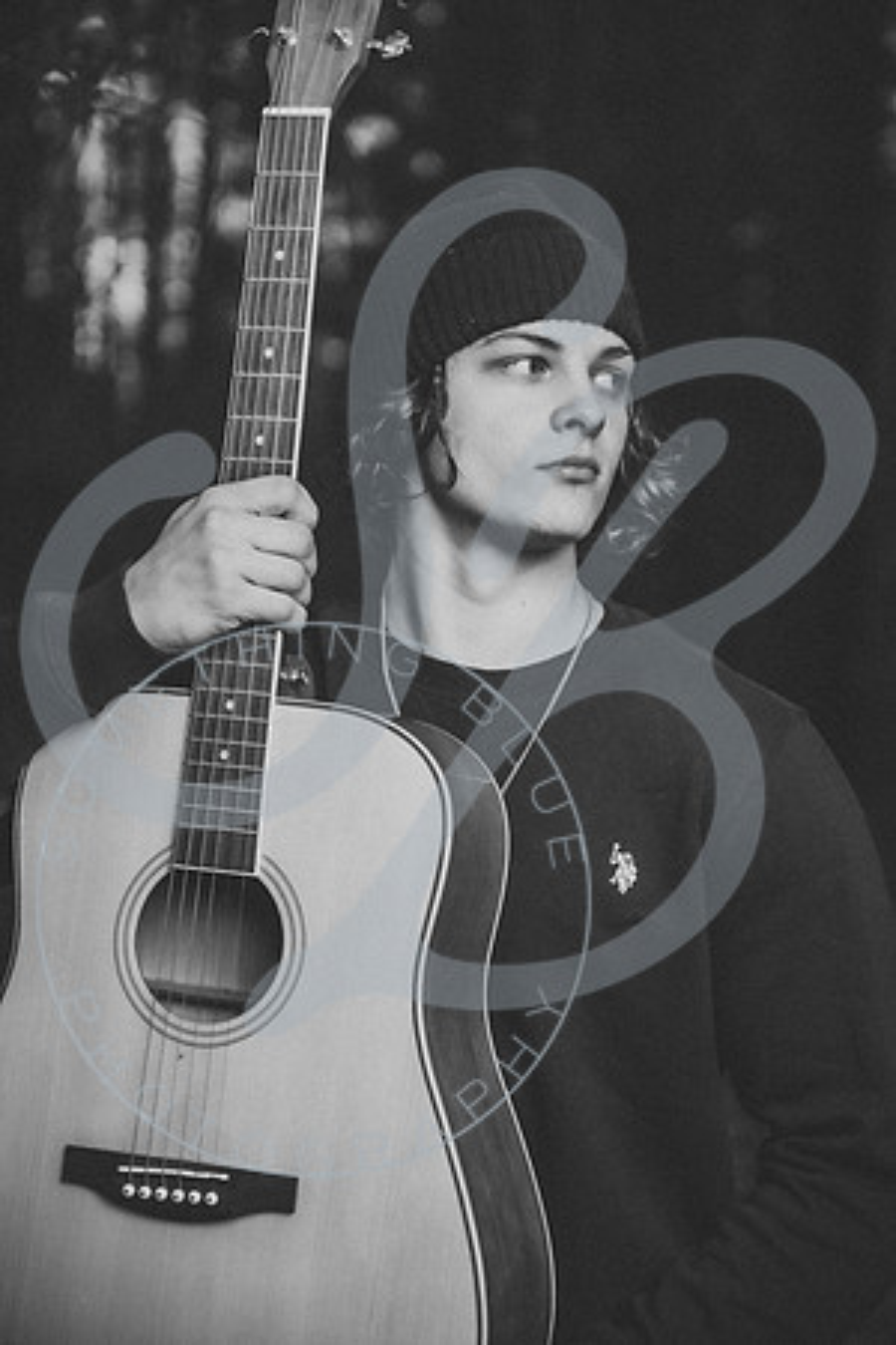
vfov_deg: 28.8
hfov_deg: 19.5
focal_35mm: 70
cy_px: 672
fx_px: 2613
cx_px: 448
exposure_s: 1/160
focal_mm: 70
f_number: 2.8
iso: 100
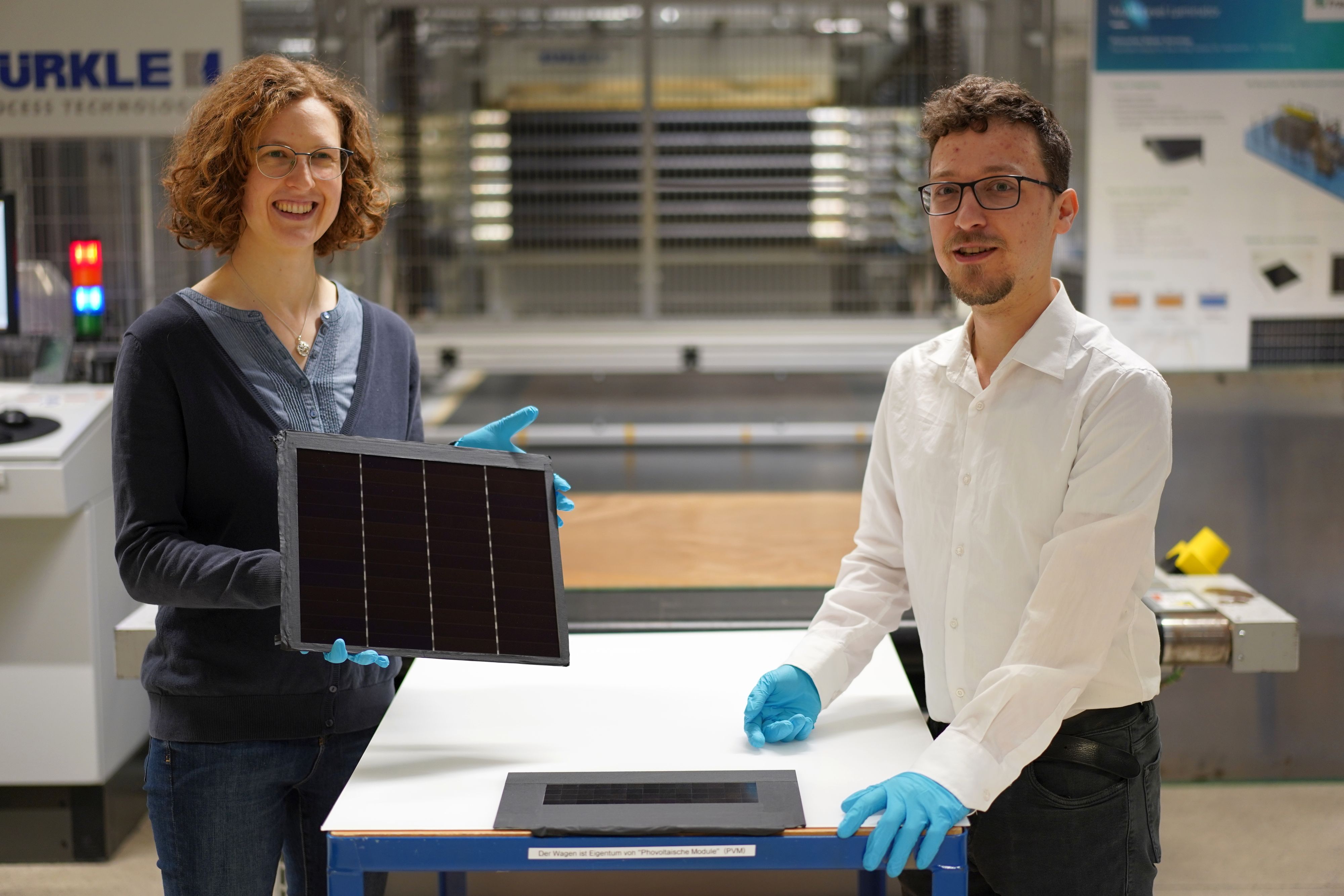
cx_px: 672
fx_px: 2053
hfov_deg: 36.2
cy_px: 448
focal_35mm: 55
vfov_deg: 24.6
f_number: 1.8
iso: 400
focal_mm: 55
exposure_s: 1/125
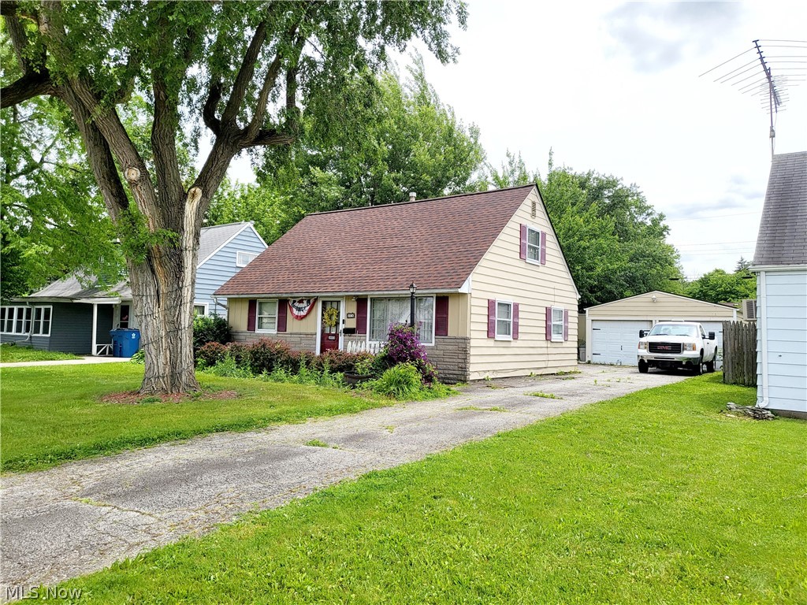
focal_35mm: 26
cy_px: 302
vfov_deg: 53.1
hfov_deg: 67.3
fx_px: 606
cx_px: 404
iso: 50
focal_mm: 4.25
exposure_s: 1/3333
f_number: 1.8
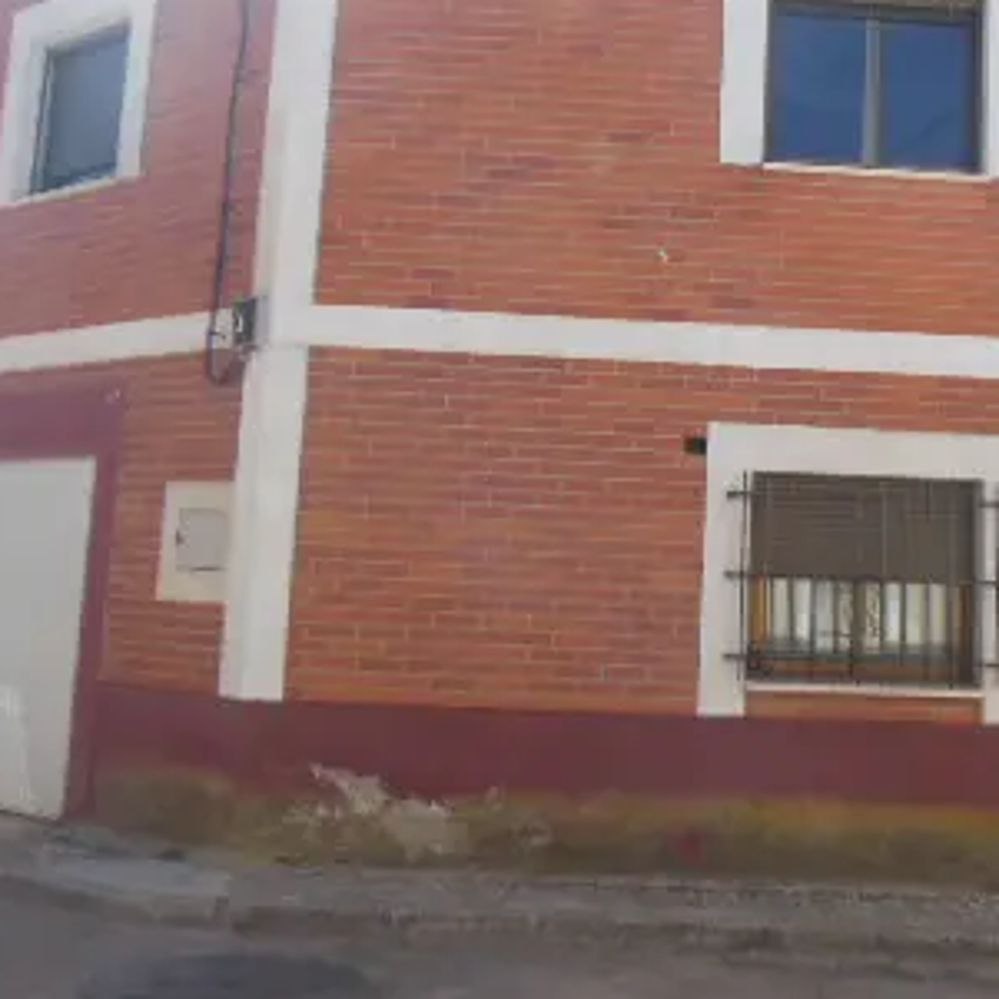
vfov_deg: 35.7
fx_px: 1535
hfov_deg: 35.6
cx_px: 694
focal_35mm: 47
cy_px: 335
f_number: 3.5
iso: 125
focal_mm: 4.5
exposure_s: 1/640
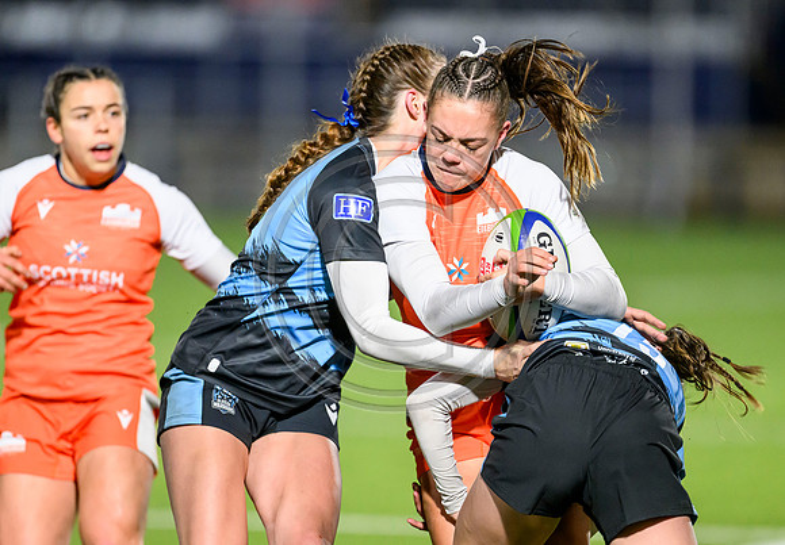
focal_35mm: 485
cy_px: 321
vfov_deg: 2.9
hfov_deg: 4.2
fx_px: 10705
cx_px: 482
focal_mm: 400
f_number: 2.8
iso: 6400
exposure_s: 1/1000
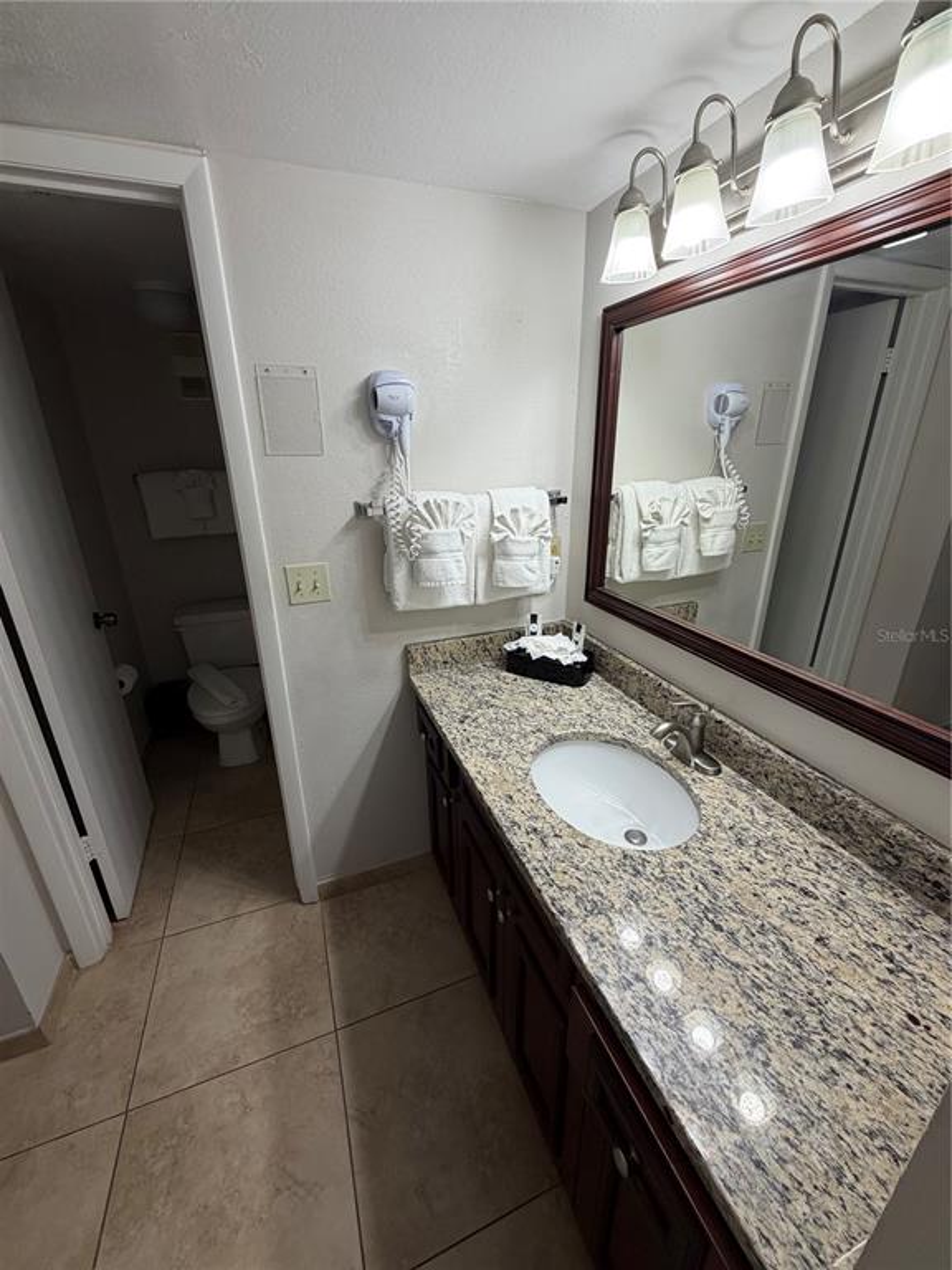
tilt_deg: -20.6
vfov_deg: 102.1
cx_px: 476
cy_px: 635
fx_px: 513
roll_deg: +0.9
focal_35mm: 14
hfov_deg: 85.7
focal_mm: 2.22
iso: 125
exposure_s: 1/120
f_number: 2.2
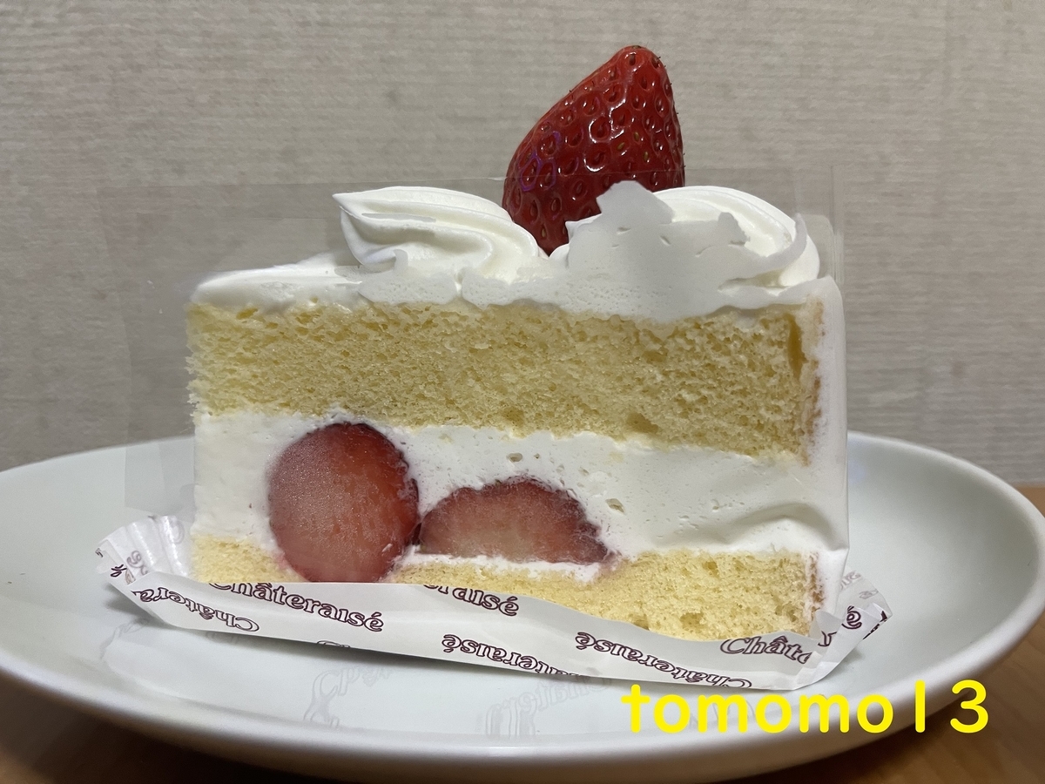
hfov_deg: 67.3
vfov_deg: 53.1
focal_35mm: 26
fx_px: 785
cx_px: 522
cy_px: 392
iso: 250
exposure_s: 1/50
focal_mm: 5.1
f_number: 1.6
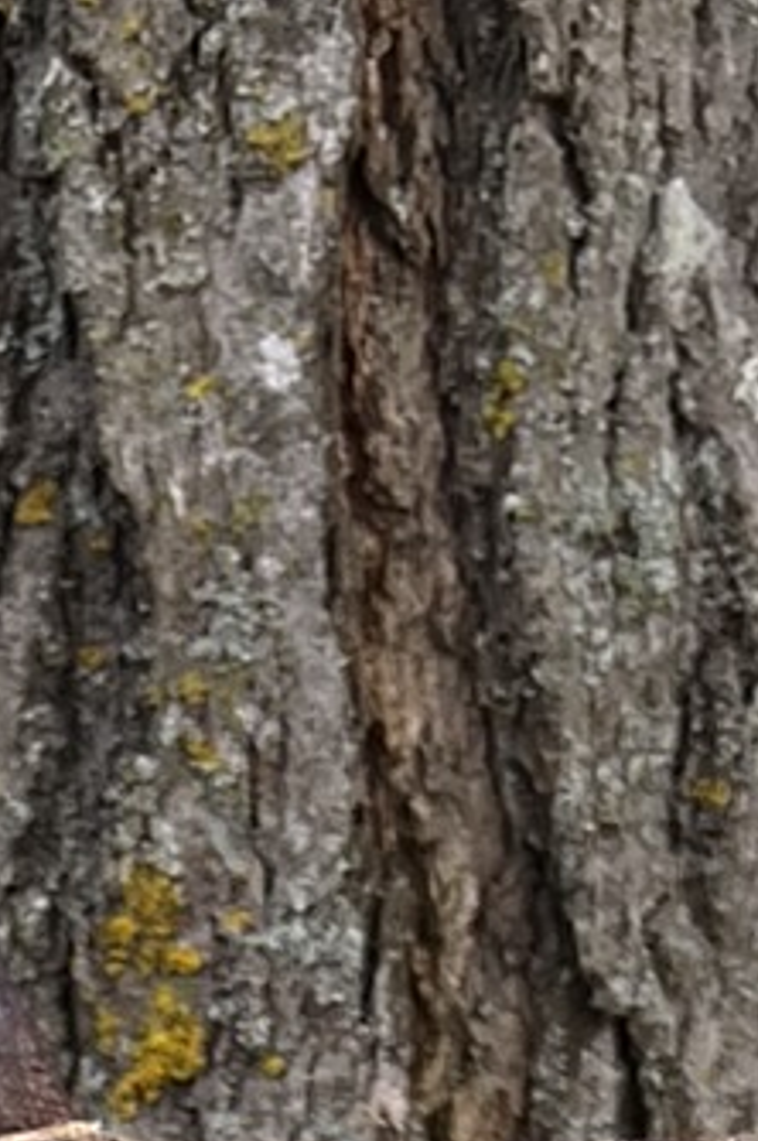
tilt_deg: -26.6
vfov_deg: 10.3
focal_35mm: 166
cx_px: -533
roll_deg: +7.1
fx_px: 5253
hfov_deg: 8.0
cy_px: 2982
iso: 50
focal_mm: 5.7
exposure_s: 1/383
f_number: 1.5
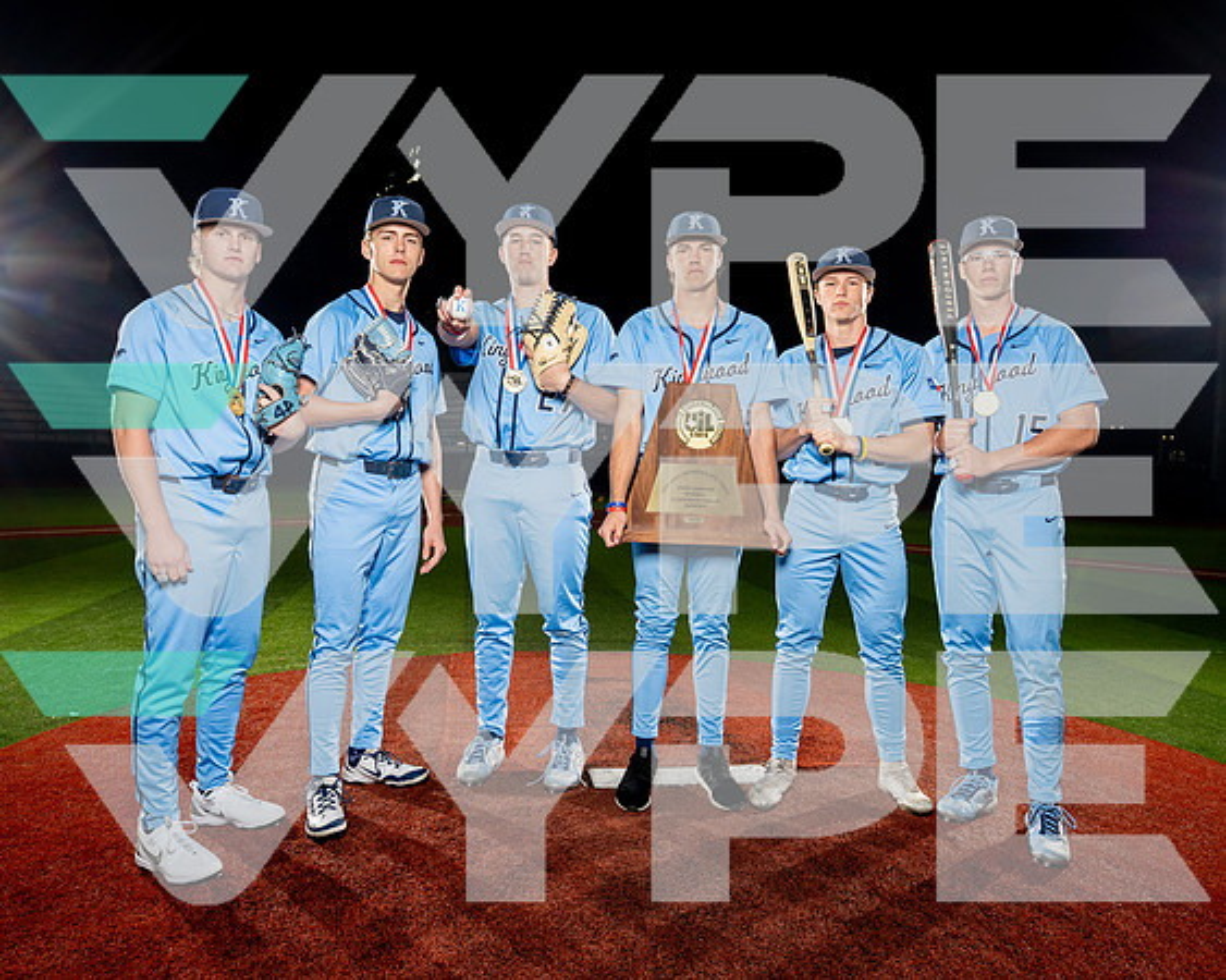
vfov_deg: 50.6
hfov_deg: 61.2
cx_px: 588
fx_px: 1036
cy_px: 489
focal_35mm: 29
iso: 800
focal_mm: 25
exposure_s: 1/250
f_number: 8
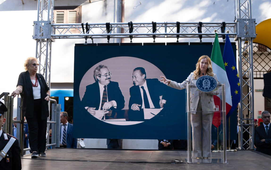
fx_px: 384
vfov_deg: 24.9
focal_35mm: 52
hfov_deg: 38.9
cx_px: 134
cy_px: 92
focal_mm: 50
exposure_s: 1/320
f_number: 4.5
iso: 320
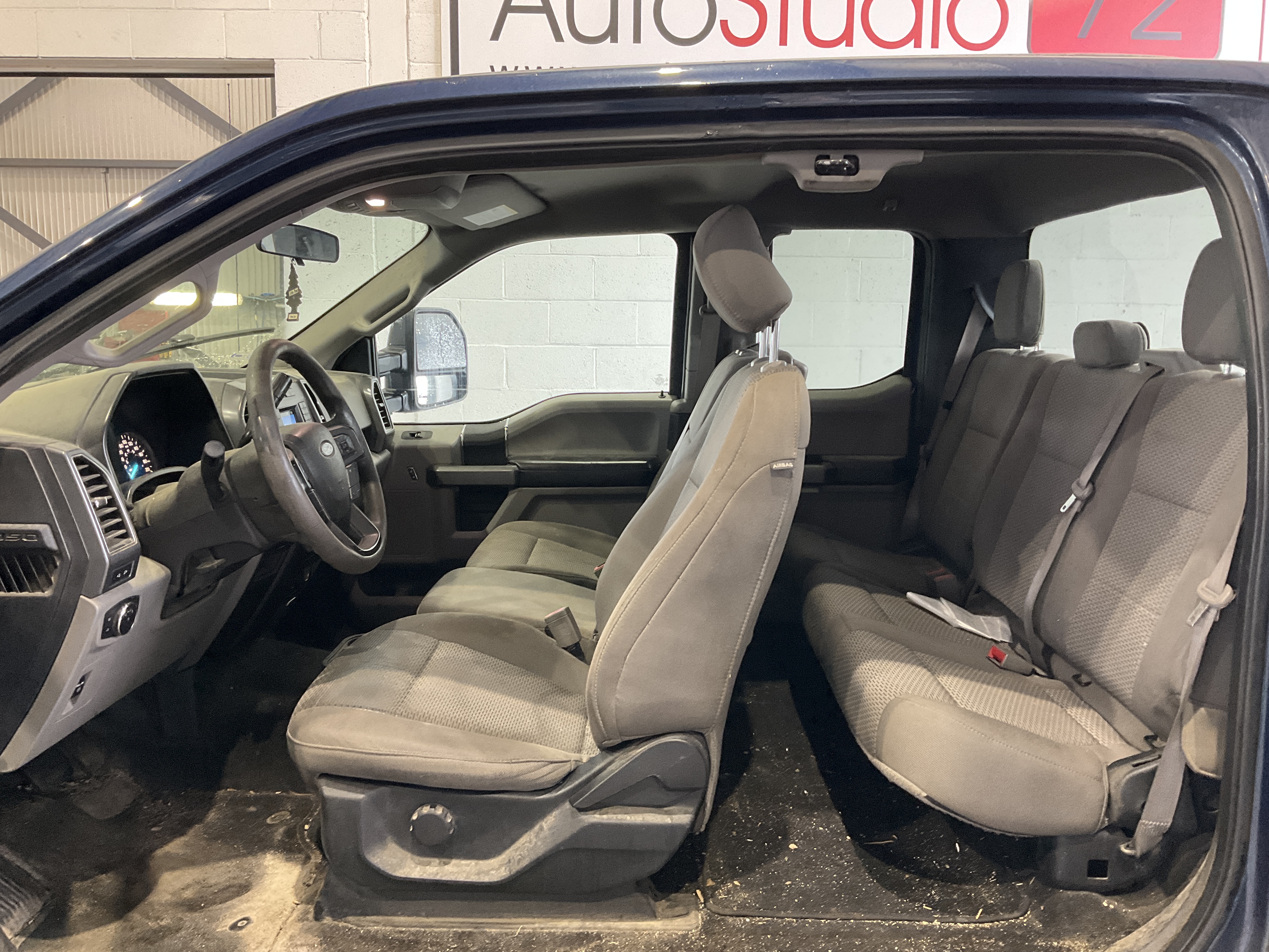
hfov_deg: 61.7
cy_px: 476
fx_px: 1063
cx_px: 634
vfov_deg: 48.2
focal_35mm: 29
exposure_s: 1/60
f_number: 1.8
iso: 125
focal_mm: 3
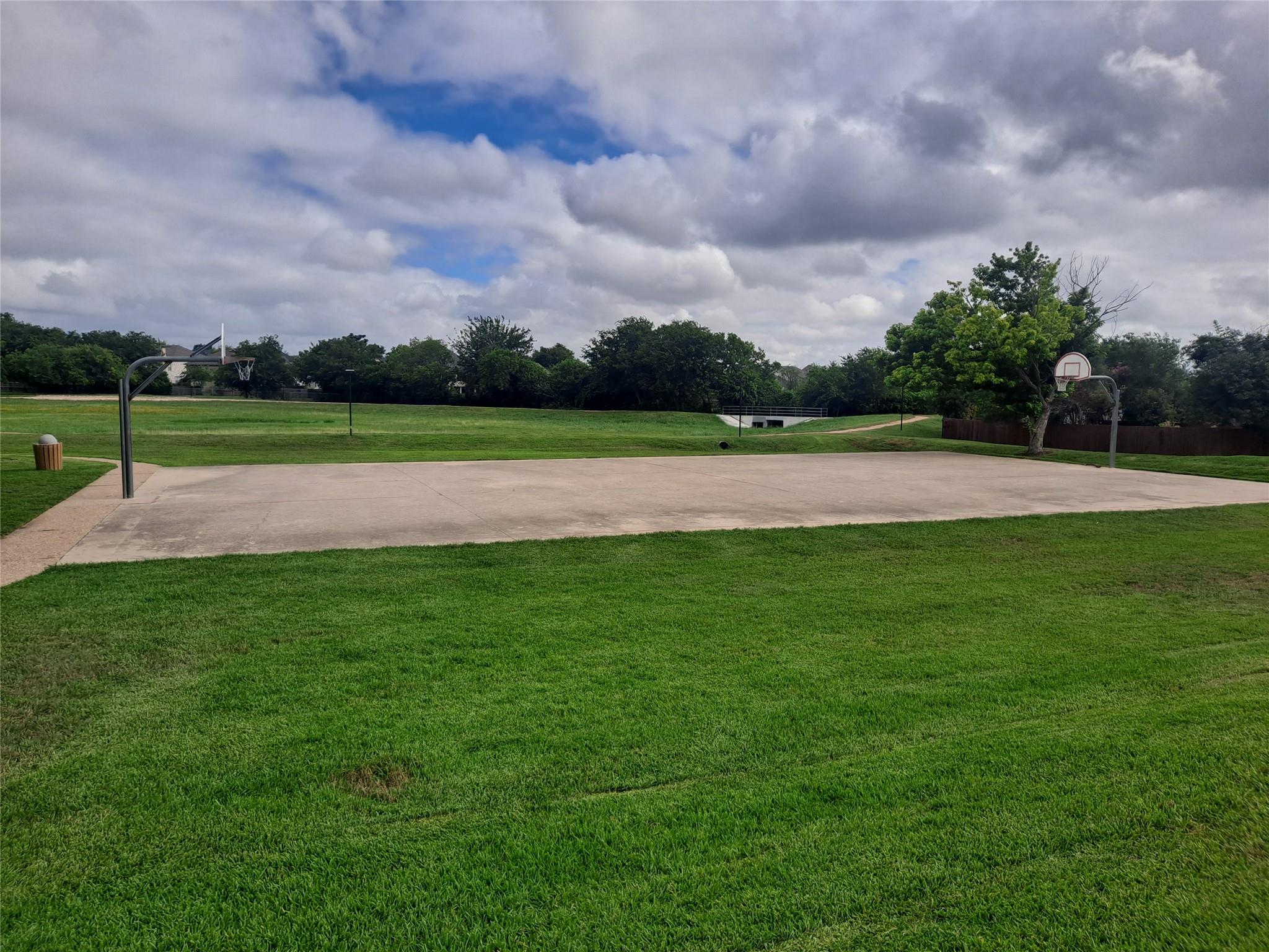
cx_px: 634
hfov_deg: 69.4
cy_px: 476
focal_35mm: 25
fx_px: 916
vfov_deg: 54.9
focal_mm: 4.6
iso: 32
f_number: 2
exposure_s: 1/1709
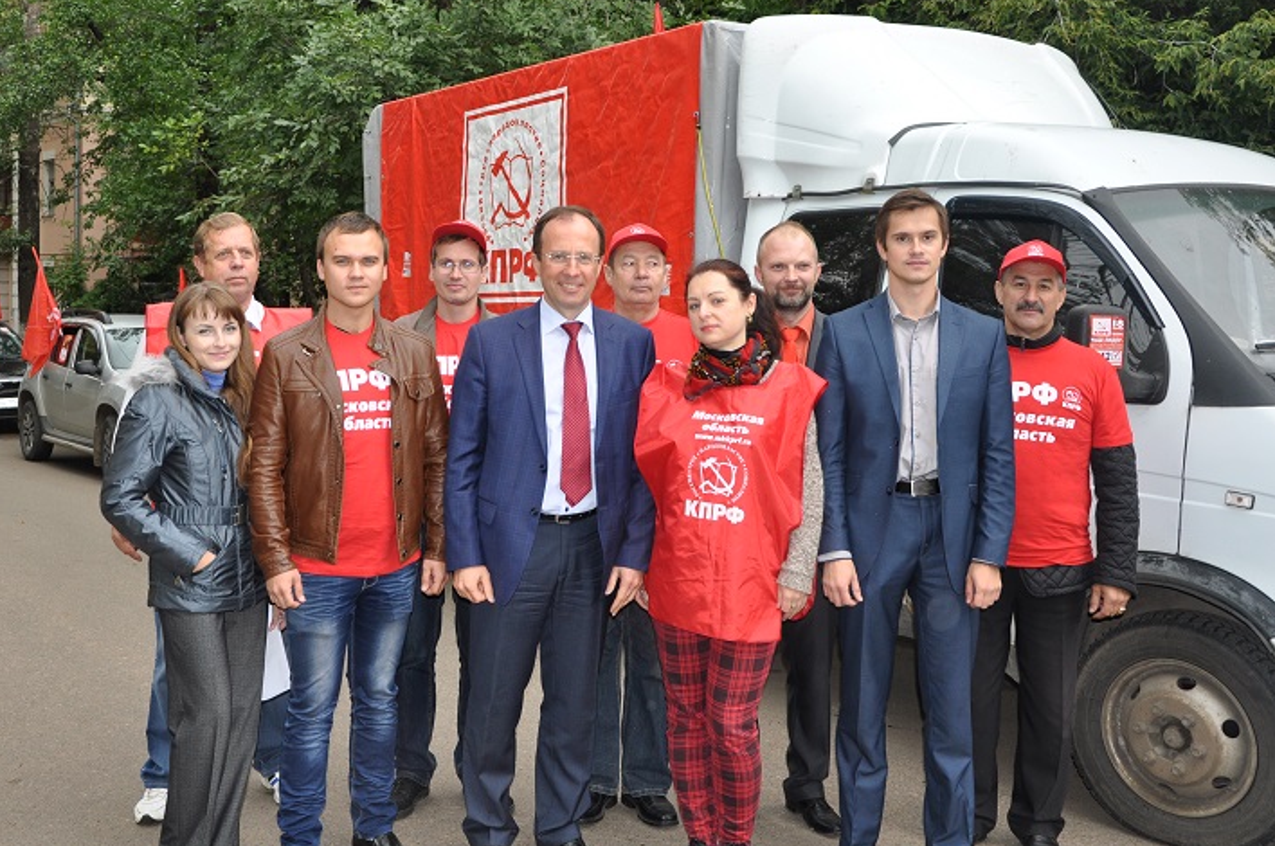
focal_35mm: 40
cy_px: 347
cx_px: 510
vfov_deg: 33.2
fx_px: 1415
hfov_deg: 48.2
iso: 400
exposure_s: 1/160
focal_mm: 22
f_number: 3.8
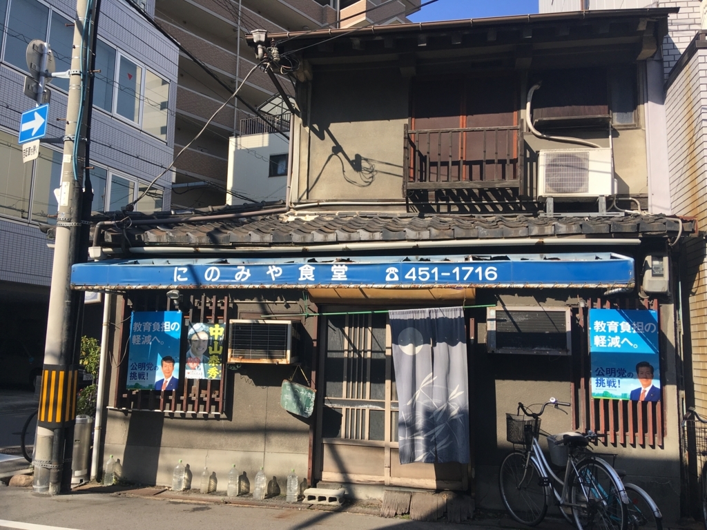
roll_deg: -1.7
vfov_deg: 48.2
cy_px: 265
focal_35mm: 29
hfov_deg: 61.7
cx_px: 354
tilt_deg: +8.4
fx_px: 592
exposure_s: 1/1148
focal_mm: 4.15
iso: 25
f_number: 2.2
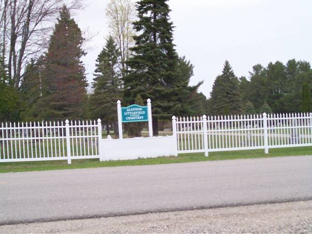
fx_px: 504
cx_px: 156
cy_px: 117
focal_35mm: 56
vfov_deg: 26.1
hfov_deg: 34.4
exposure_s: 1/667
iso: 80
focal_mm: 9.4
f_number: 3.4
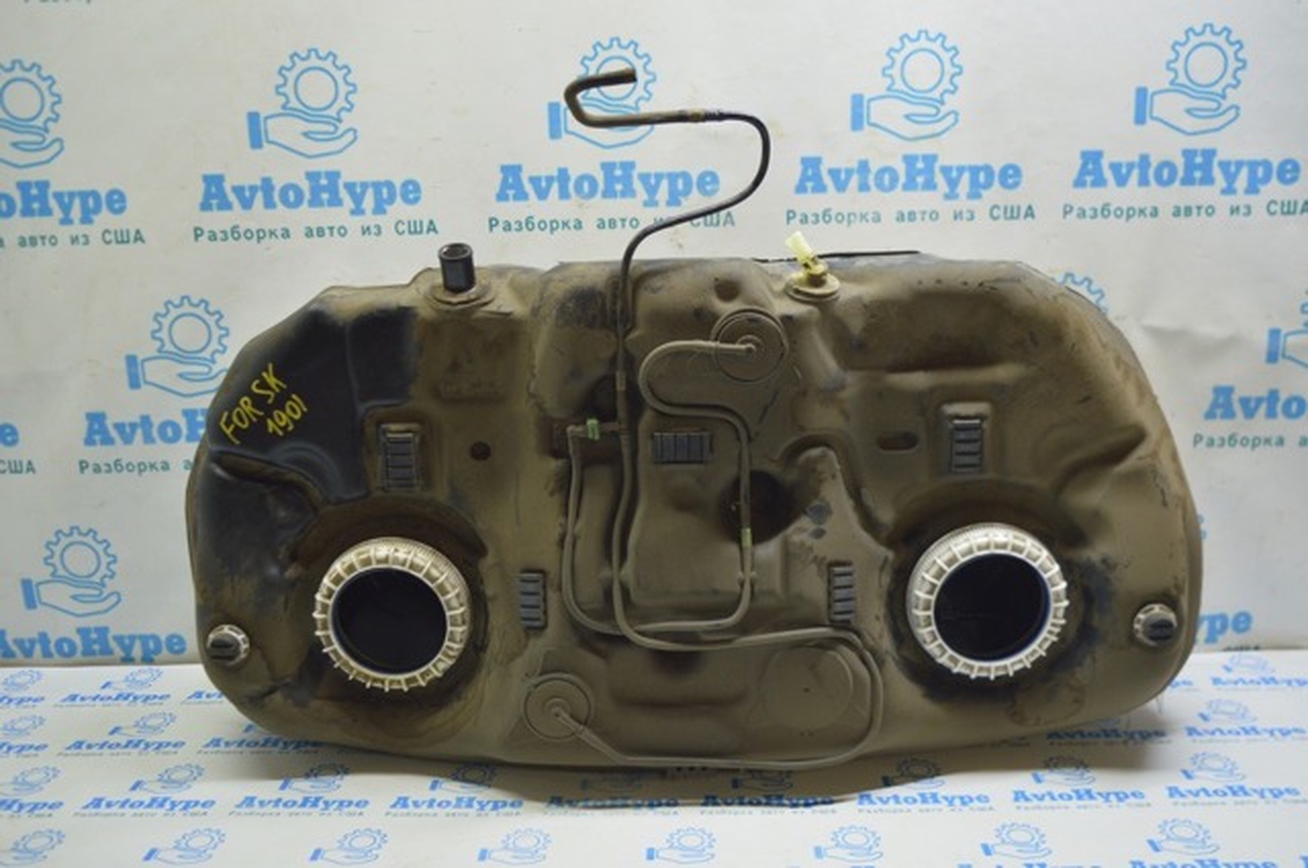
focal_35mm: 33
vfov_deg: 39.9
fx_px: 1197
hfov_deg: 57.3
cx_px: 654
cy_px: 434
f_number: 3.8
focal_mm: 22
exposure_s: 1/40
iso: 400
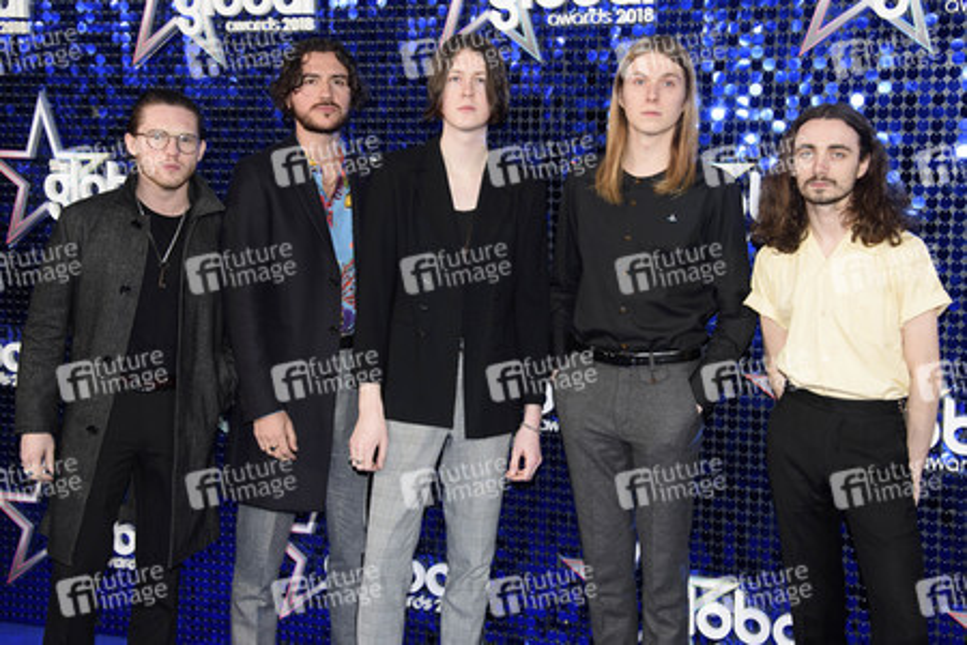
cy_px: 322
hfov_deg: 41.1
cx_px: 484
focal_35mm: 48
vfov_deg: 28.1
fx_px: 1289
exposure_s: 1/250
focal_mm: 48
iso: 800
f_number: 5.6
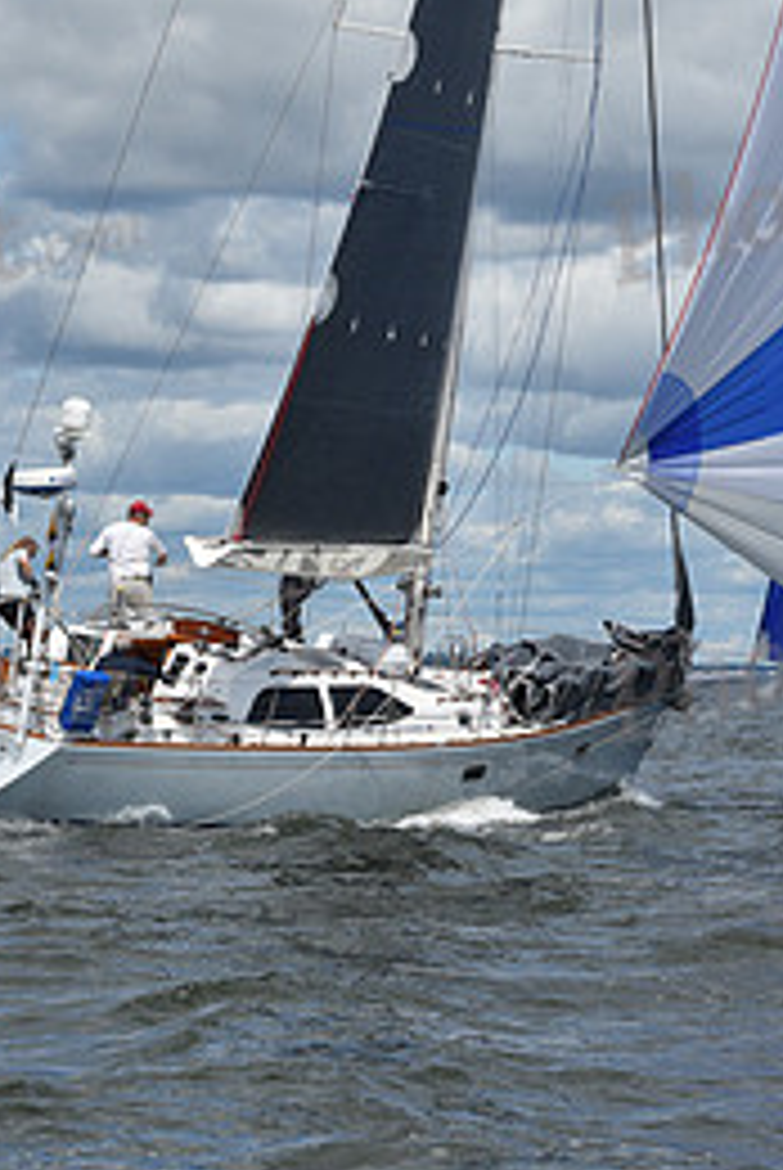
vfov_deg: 13.0
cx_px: 376
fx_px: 5076
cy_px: 0
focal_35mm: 156
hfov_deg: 8.8
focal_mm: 70
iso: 250
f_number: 11
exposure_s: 1/800
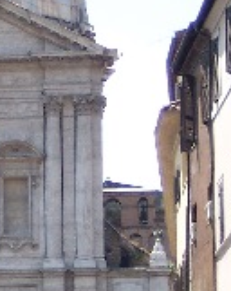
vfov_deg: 7.0
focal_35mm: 277
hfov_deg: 5.5
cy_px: 286
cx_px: -21
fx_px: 2376
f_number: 3.8
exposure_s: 1/700
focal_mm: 16
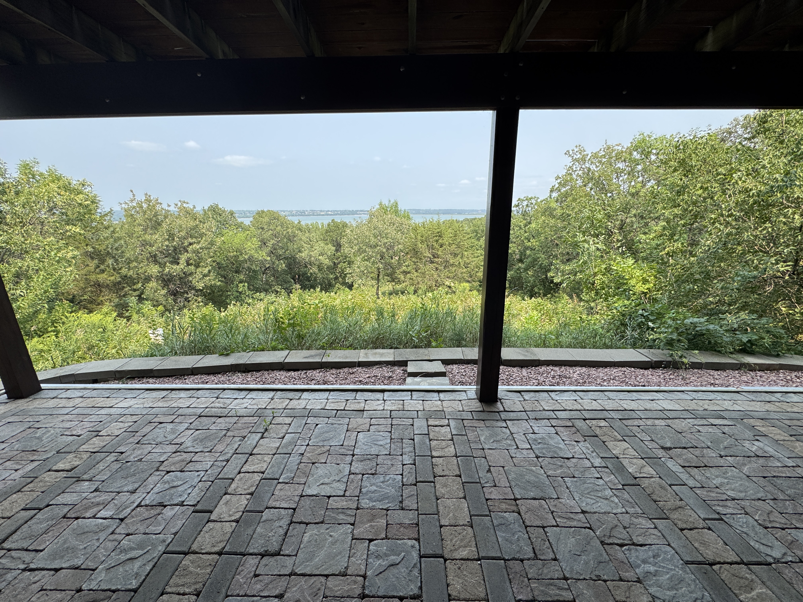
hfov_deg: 102.1
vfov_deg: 85.7
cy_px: 301
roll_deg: +0.1
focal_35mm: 14
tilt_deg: -15.6
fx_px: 325
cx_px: 402
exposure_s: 1/771
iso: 50
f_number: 2.2
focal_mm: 2.22
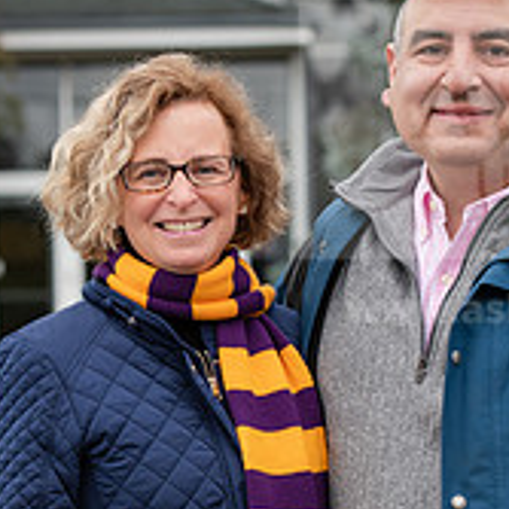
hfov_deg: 6.6
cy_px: 373
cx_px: 207
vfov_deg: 6.6
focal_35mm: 266
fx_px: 4425
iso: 320
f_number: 4.5
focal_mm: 90
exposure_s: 1/320
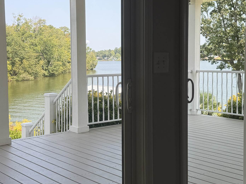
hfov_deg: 36.2
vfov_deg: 27.5
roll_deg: +0.4
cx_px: 116
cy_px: 81
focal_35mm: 53
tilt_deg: -2.9
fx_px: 377
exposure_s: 1/1005
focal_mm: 6.76
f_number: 1.78
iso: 80
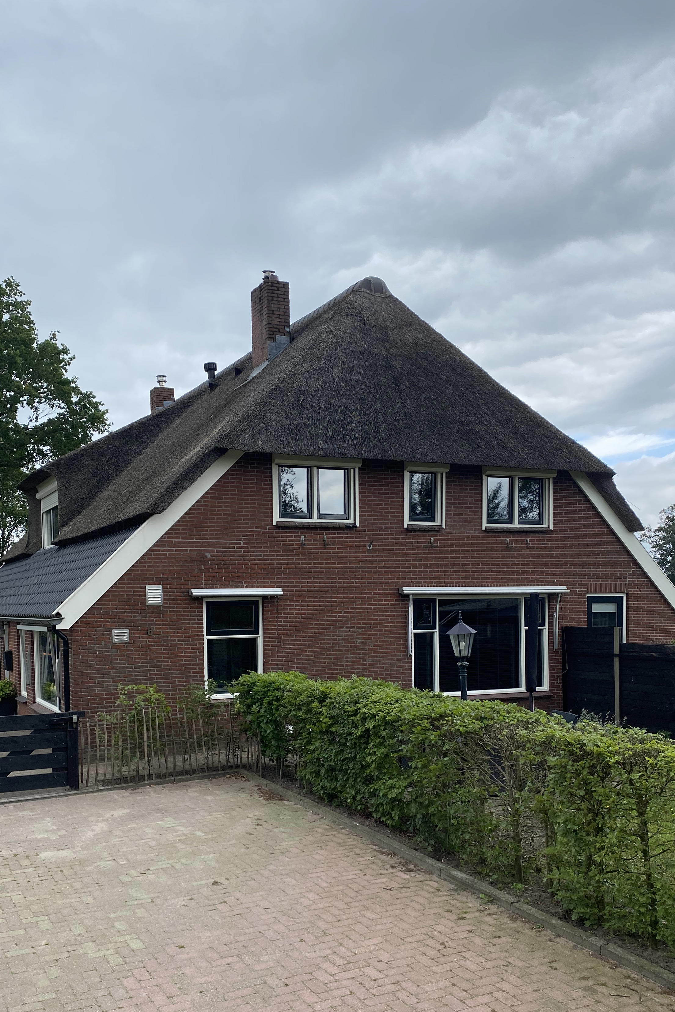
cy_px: 616
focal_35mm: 33
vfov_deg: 56.7
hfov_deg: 39.9
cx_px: 311
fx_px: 928
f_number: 1.8
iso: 32
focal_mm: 4.25
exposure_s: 1/1193
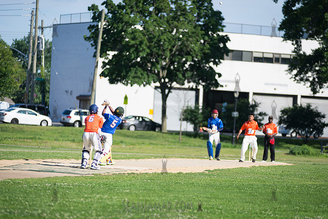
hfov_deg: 12.1
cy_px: 110
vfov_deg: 8.1
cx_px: 164
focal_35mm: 170
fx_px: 1549
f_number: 2.8
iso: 200
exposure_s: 1/2500
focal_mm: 170
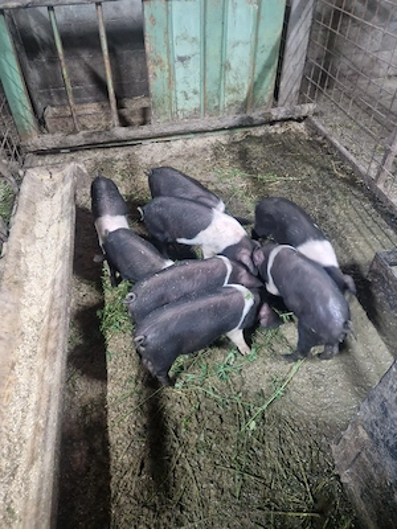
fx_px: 352
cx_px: 198
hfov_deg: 58.9
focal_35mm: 23
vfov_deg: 73.9
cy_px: 264
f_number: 1.8
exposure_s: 1/33
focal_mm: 5.4
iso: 640
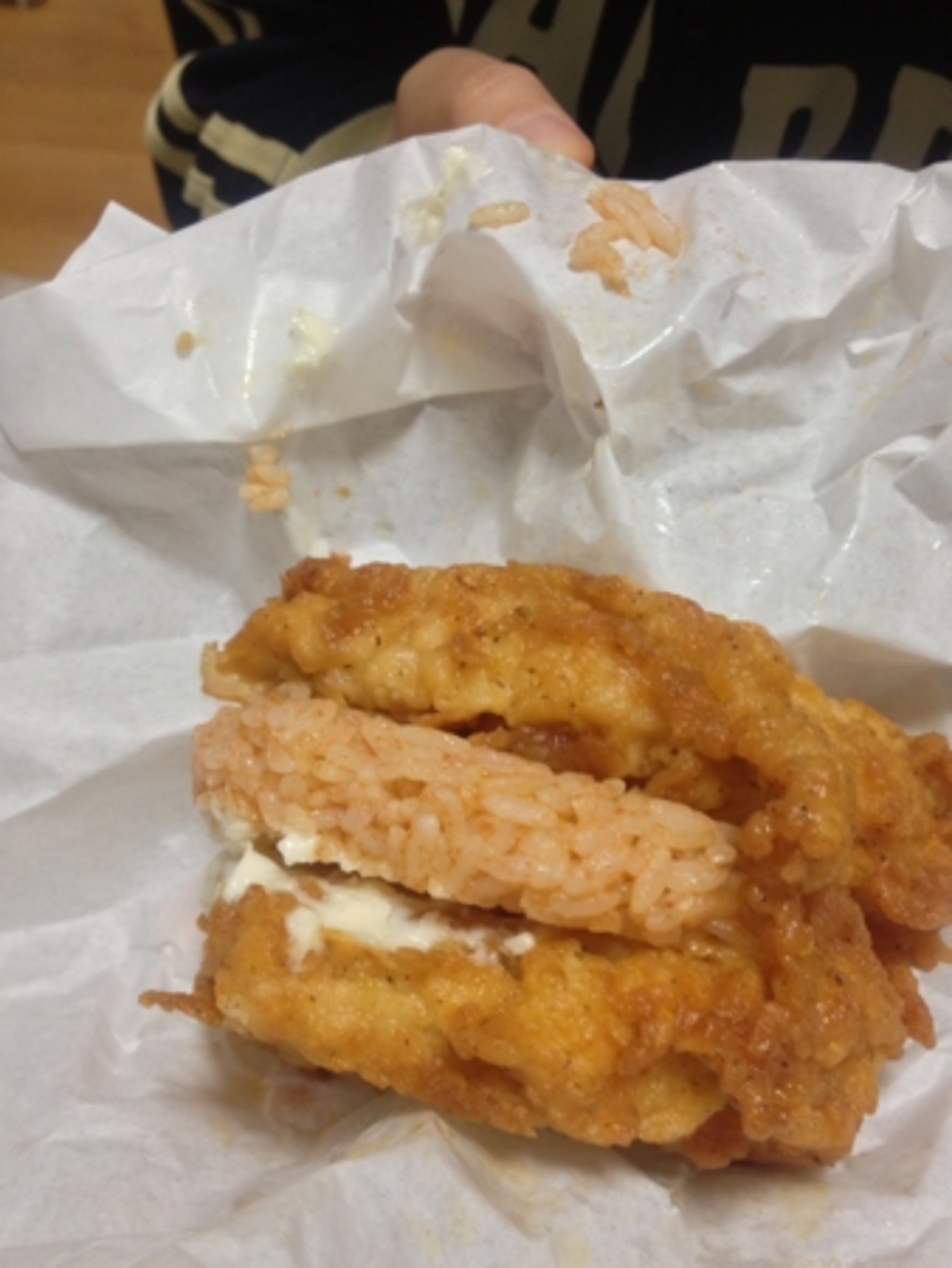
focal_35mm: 35
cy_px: 634
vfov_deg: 52.6
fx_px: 1282
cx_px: 476
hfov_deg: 40.7
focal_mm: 4.28
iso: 125
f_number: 2.4
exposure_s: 1/20
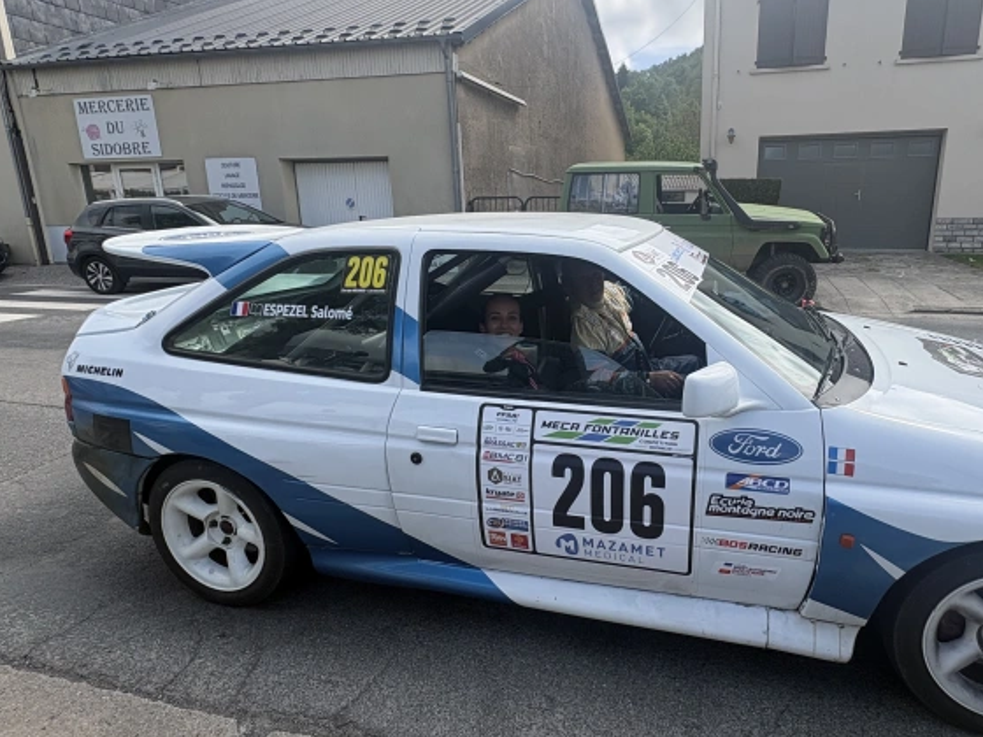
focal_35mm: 20
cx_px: 599
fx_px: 568
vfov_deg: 65.9
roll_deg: +1.3
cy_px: 344
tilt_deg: -12.5
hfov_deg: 80.6
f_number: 2.2
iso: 50
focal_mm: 2.22
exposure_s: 1/921
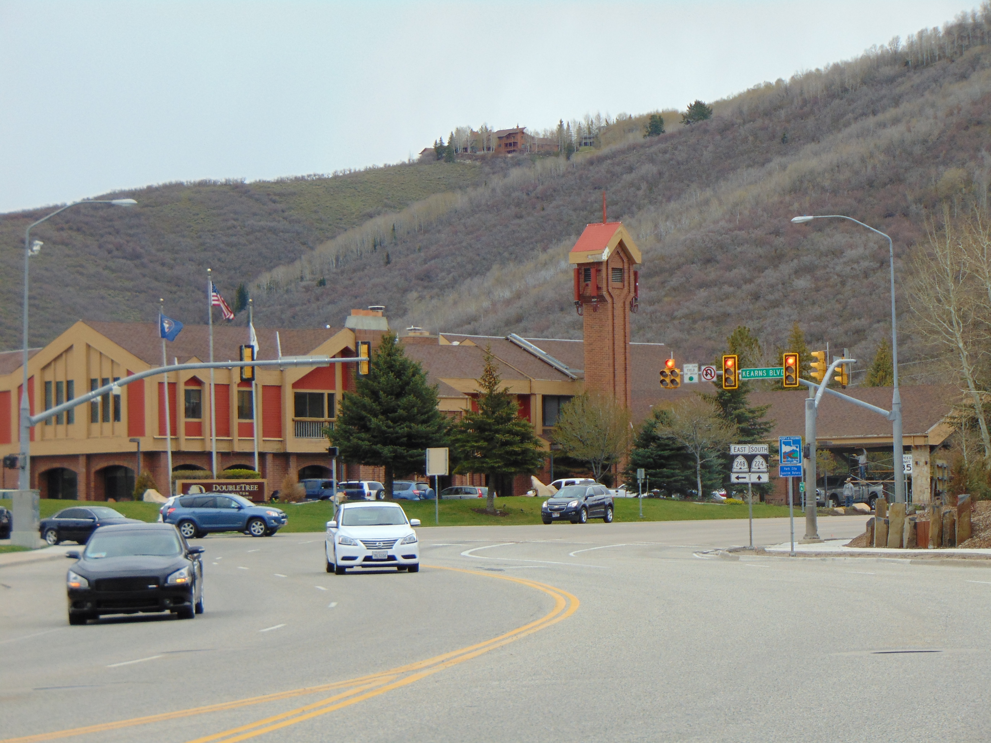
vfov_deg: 9.1
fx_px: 4695
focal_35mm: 164
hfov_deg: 12.0
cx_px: 496
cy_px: 372
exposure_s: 1/320
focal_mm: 29.5
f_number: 4
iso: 80
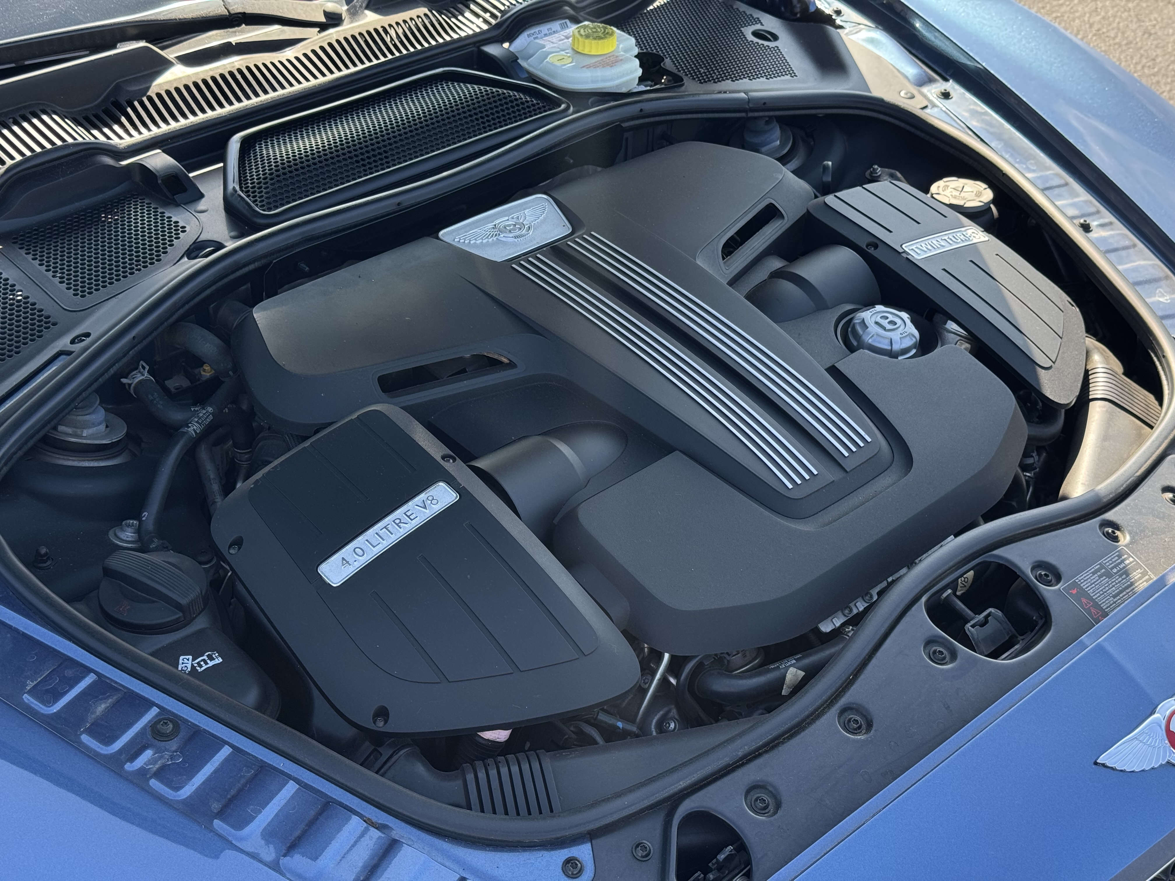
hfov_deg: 39.7
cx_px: 588
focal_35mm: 48
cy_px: 440
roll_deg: -0.1
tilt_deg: -39.2
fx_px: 1629
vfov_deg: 30.3
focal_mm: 6.76
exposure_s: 1/417
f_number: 1.78
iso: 64
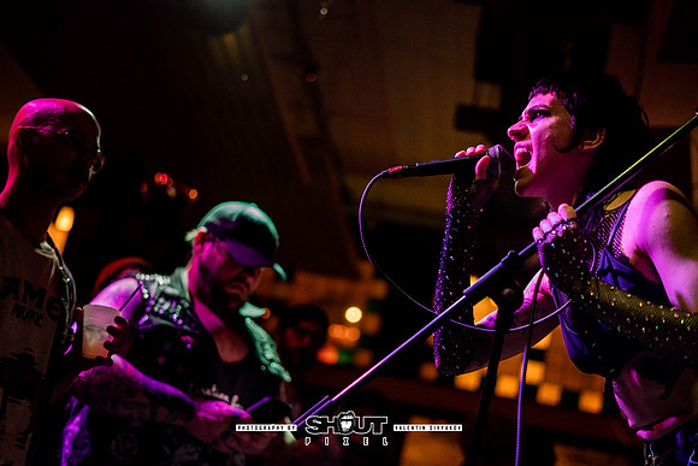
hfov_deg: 33.8
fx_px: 1147
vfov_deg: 22.9
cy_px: 256
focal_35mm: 59
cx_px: 357
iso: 3200
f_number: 1.8
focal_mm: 50
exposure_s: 1/160
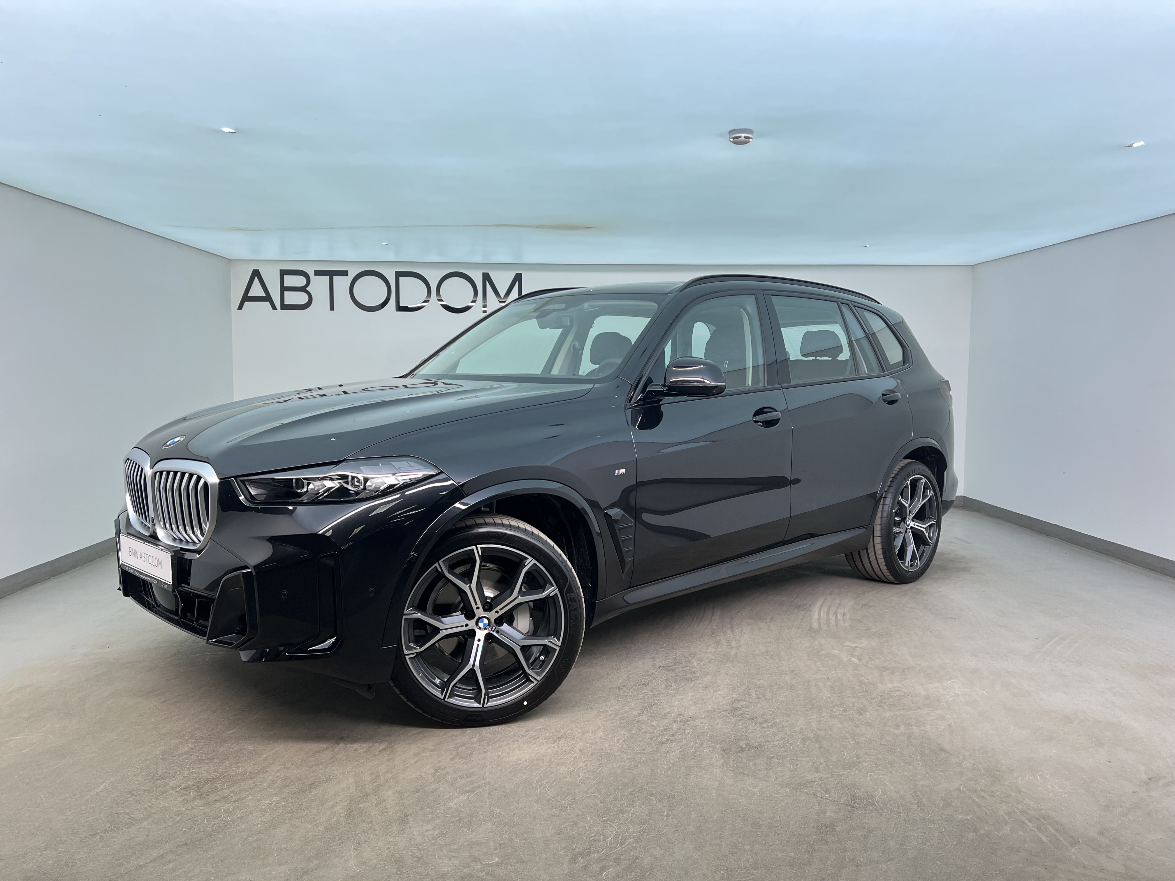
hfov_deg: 67.3
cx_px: 588
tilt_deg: -5.3
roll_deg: -0.4
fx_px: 883
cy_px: 440
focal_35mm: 26
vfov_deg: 53.1
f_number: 1.5
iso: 100
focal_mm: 5.7
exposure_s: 1/84
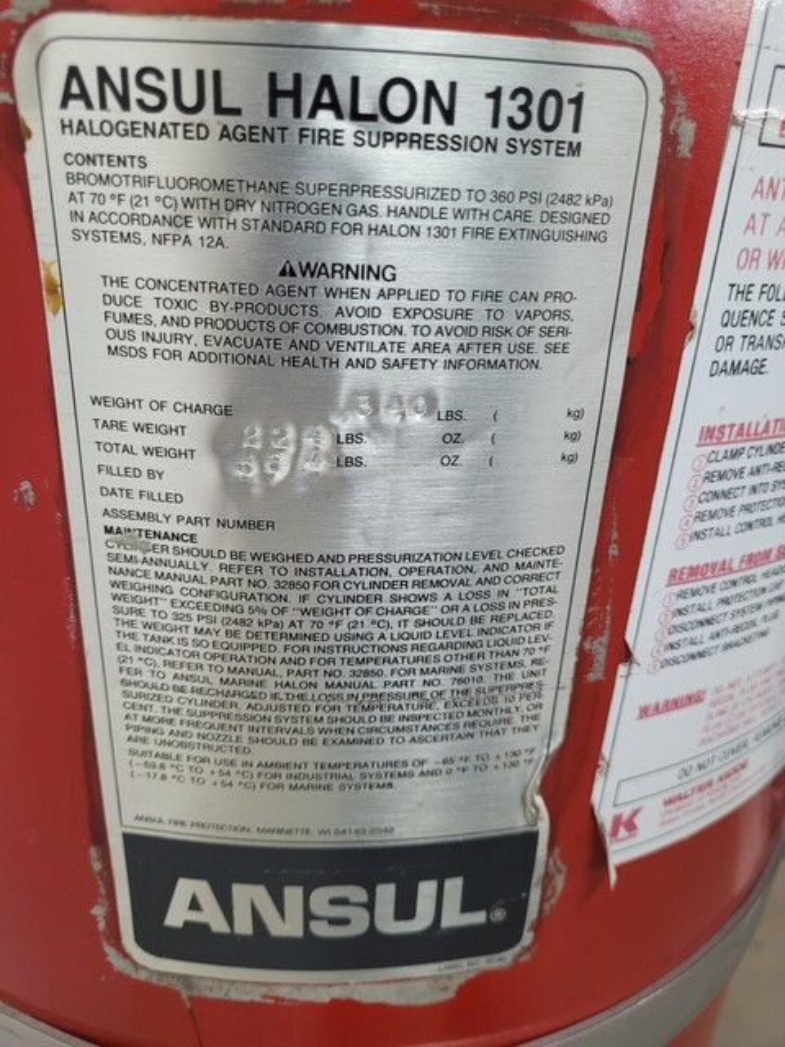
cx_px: 392
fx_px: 786
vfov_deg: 67.3
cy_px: 524
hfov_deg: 53.1
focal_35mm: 26
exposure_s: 1/40
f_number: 1.8
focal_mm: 5.4
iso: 400
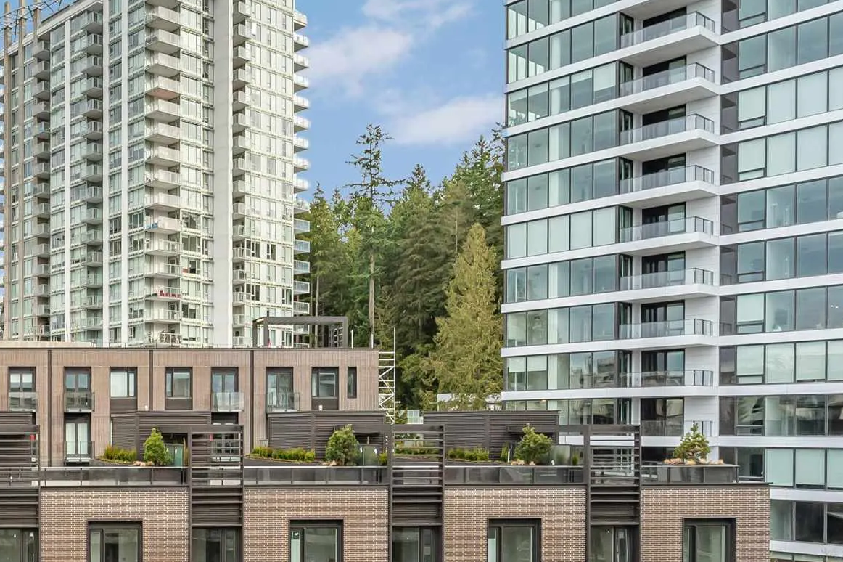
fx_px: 866
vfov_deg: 35.5
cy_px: 382
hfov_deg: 43.1
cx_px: -34
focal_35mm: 37
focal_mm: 14
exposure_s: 1/100
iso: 100
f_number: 11
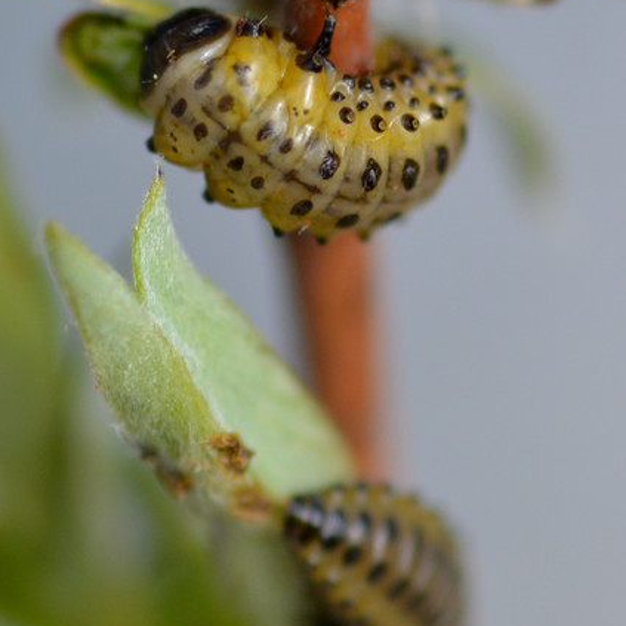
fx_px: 3949
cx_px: 314
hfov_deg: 9.1
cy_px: 244
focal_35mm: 193
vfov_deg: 9.1
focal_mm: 100
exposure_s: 1/500
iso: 400
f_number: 9
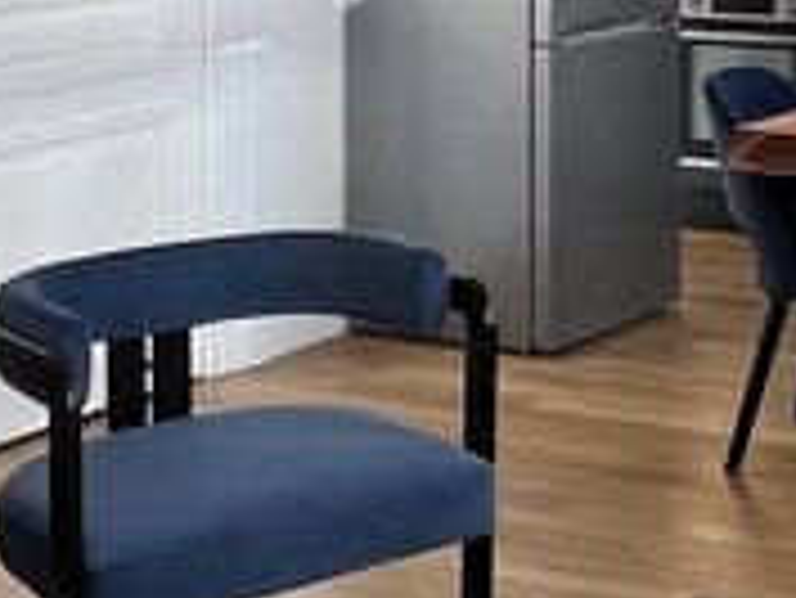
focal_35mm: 88
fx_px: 2025
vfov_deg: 15.7
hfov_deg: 20.4
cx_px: 1016
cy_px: -247
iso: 32
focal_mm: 1.57
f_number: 1.8
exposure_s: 1/144
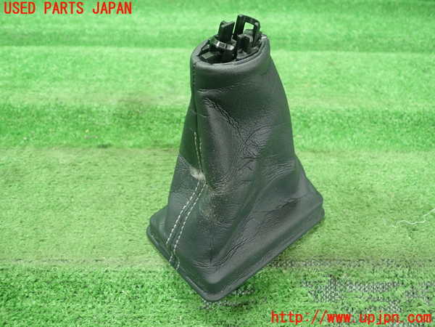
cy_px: 164
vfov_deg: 46.8
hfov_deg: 60.0
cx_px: 218
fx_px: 377
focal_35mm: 30
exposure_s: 1/125
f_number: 2.3
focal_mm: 5.5
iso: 640
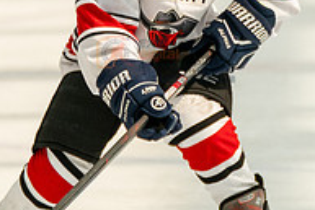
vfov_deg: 1.2
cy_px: -21
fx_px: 9895
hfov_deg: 1.8
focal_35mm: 1130
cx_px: 187
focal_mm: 234
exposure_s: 1/6400
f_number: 3.2
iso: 1600
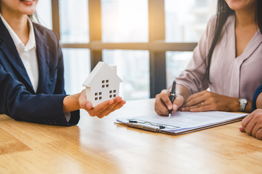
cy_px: 87
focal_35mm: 60
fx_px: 436
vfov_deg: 22.6
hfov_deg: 33.4
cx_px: 131
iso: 800
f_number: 5
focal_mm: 60
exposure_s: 1/125
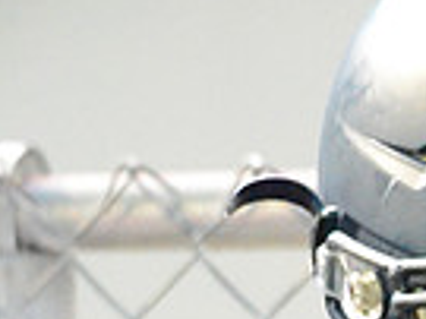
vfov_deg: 3.3
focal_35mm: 446
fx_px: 5484
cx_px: 552
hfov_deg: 4.4
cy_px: 875
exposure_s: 1/80
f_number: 4.5
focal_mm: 72
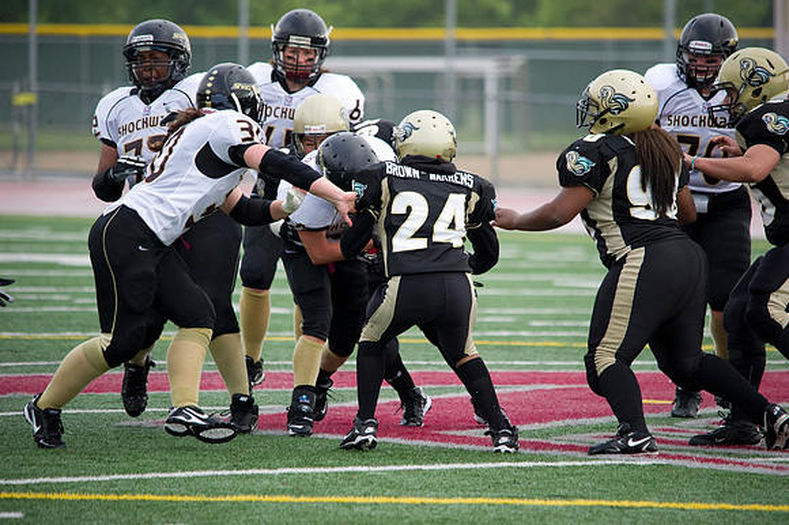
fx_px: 8761
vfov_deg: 3.4
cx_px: 394
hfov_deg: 5.2
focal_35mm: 400
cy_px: 262
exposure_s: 1/1000
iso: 2800
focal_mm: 400
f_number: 6.3
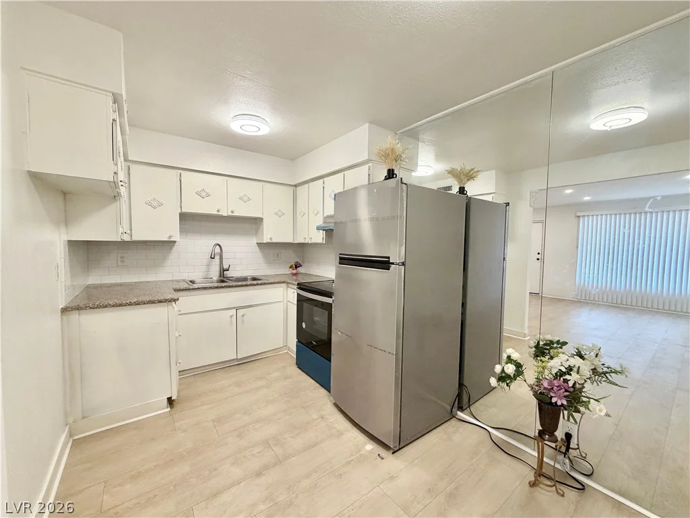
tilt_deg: -3.3
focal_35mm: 14
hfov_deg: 102.1
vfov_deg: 85.7
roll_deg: -1.0
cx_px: 345
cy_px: 259
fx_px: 279
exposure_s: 1/120
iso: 200
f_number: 2.2
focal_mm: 2.22
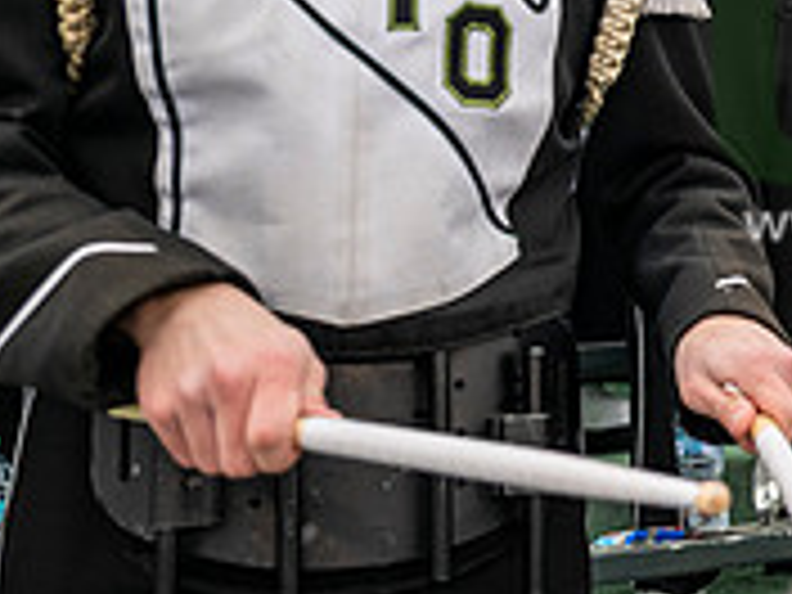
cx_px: 1053
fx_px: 1739
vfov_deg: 19.1
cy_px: 65
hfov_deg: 22.7
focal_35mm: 76
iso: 160
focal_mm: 24
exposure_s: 1/500
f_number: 2.8
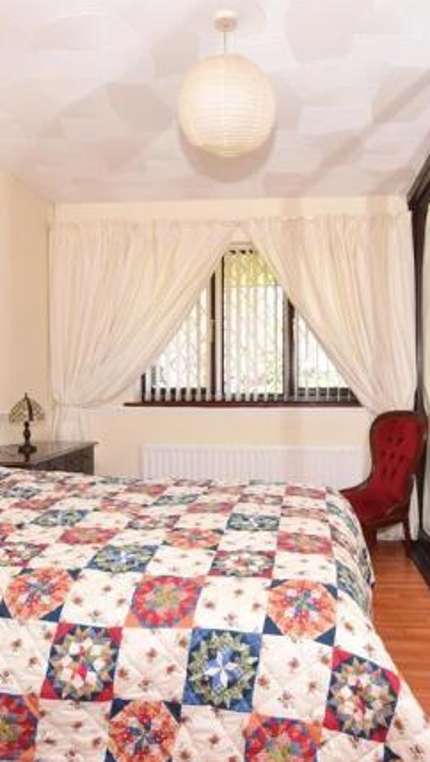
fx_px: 485
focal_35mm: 24
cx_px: 252
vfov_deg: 76.3
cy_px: 377
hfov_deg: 47.6
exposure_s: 1/50
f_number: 7.1
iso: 400
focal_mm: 10
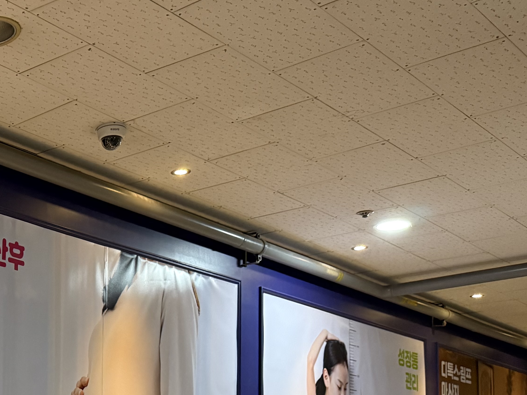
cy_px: 455
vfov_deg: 22.4
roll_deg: -2.2
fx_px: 929
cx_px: -123
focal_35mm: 61
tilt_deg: +2.6
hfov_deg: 27.4
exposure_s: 1/60
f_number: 1.78
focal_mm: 6.76
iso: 500
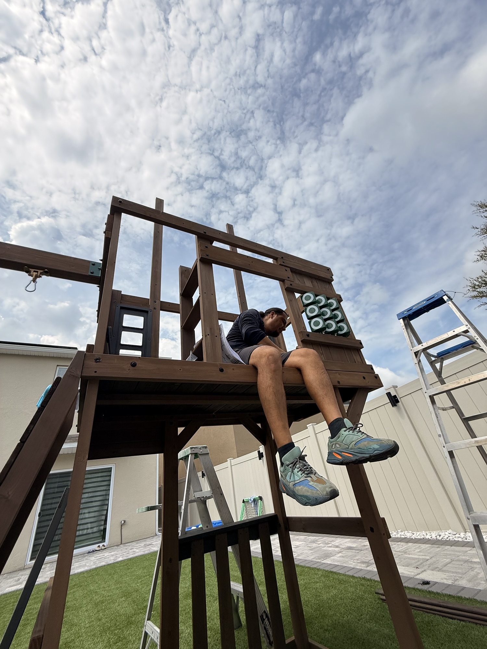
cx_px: 244
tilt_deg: +32.2
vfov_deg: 102.1
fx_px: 263
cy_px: 324
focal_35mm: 14
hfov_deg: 85.7
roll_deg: +10.5
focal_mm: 2.22
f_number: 2.2
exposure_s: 1/2237
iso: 50
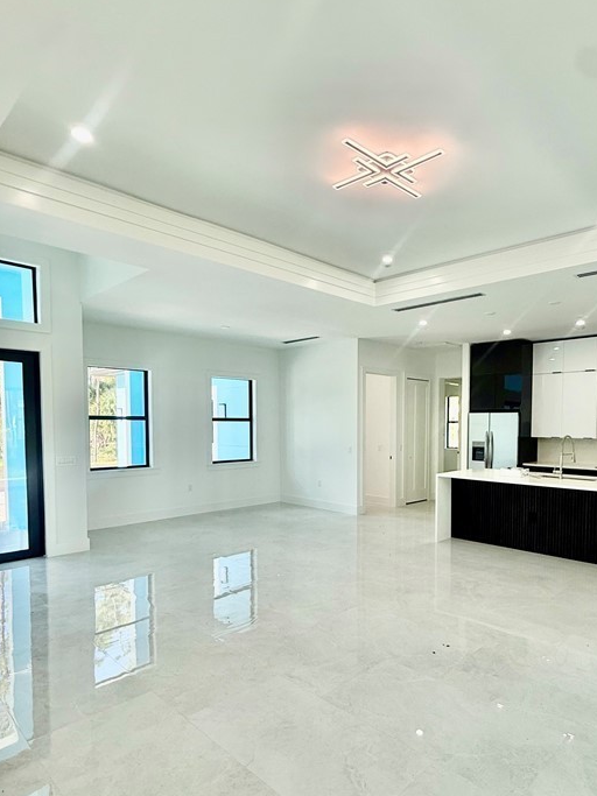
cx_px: 388
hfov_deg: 62.2
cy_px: 451
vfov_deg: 78.6
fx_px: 483
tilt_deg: -2.1
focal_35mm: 21
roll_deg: -0.5
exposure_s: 1/111
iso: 64
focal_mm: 2.22
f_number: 2.2
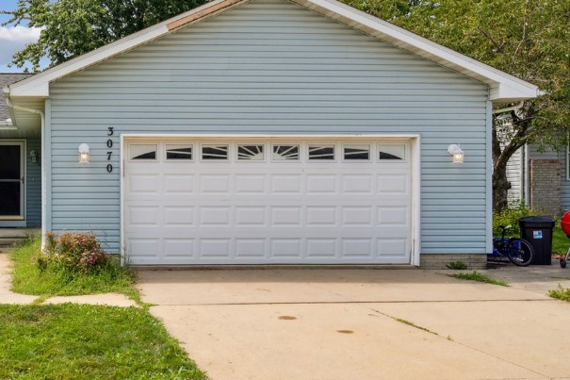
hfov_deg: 44.0
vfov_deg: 33.4
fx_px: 633
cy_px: 197
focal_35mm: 40
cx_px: 53
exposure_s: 1/1250
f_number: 8
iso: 640
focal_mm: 21
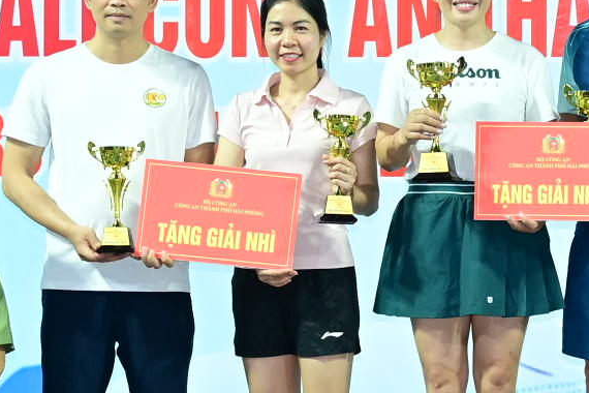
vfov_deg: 7.8
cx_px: 617
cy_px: 269
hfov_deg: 11.6
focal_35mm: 175
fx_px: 2863
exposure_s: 1/160
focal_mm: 33
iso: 1250
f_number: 4
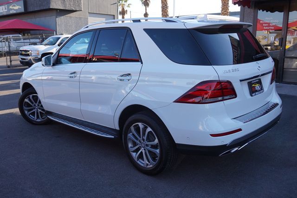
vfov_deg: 39.9
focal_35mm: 33
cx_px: 148
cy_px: 99
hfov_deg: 57.2
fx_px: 272
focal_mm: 22
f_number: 7.1
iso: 100
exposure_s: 1/80
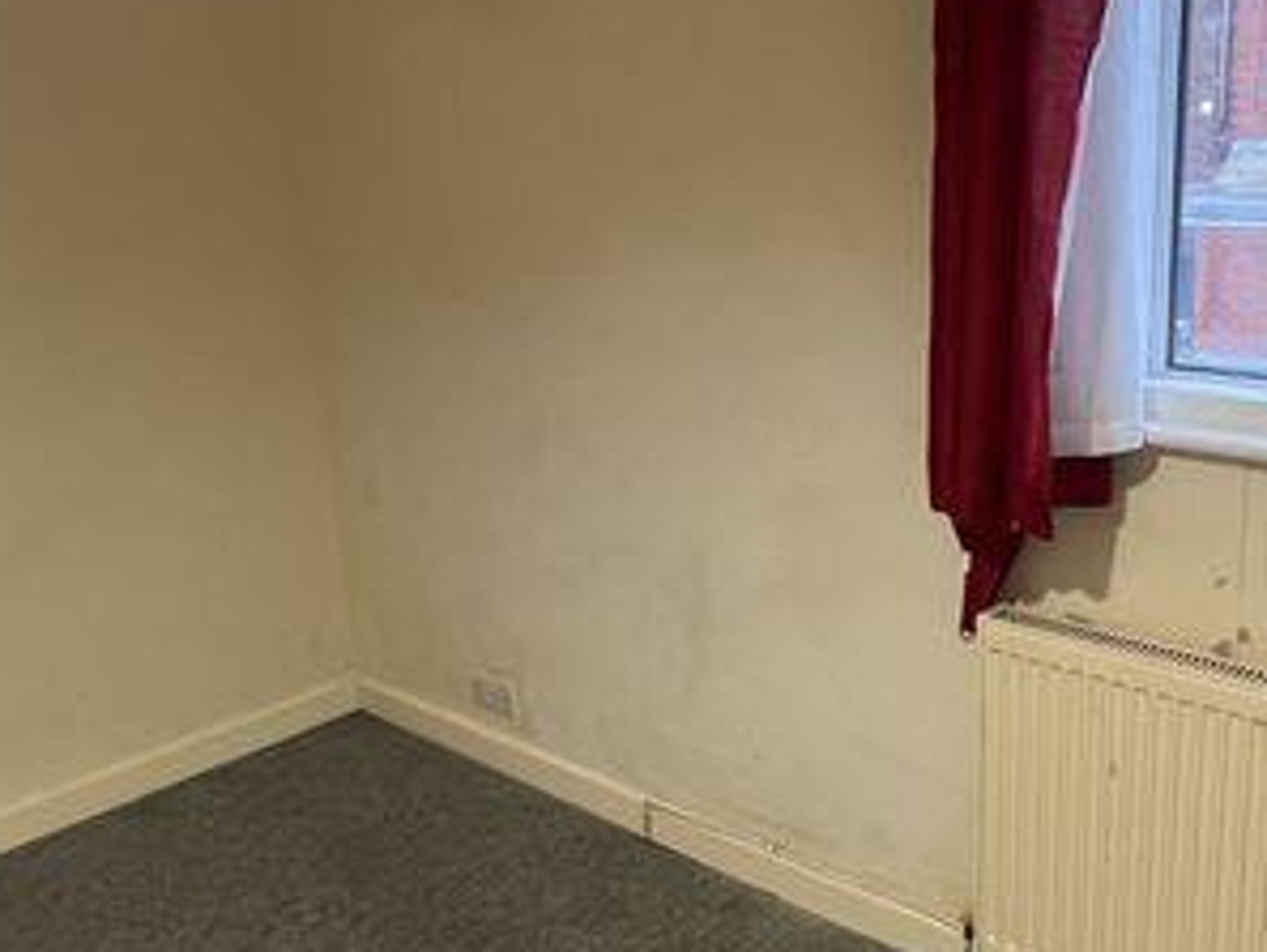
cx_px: 759
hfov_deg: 52.3
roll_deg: +2.6
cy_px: 470
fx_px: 1282
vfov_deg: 40.7
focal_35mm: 35
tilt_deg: -15.4
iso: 200
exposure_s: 1/50
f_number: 1.8
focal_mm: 1.57
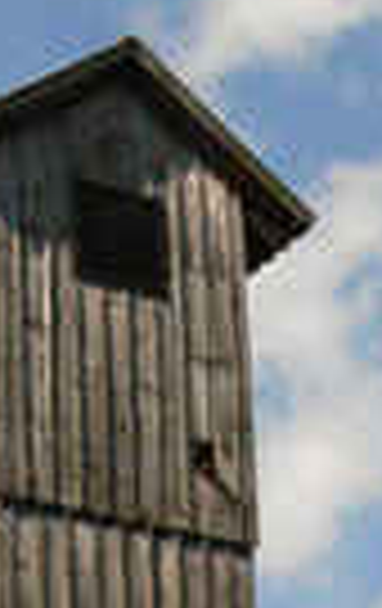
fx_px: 2336
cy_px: 838
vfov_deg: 14.1
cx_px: -119
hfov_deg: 9.2
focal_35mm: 141
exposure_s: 1/1600
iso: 400
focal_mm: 6
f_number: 8
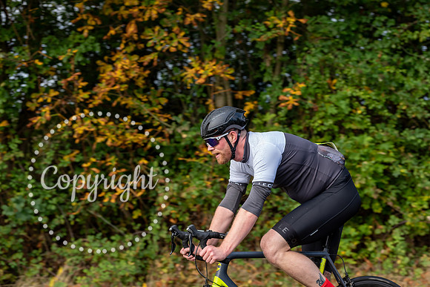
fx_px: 1135
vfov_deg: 14.4
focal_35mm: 95
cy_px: 144
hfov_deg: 21.5
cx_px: 215
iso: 200
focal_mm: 95
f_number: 4
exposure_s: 1/500
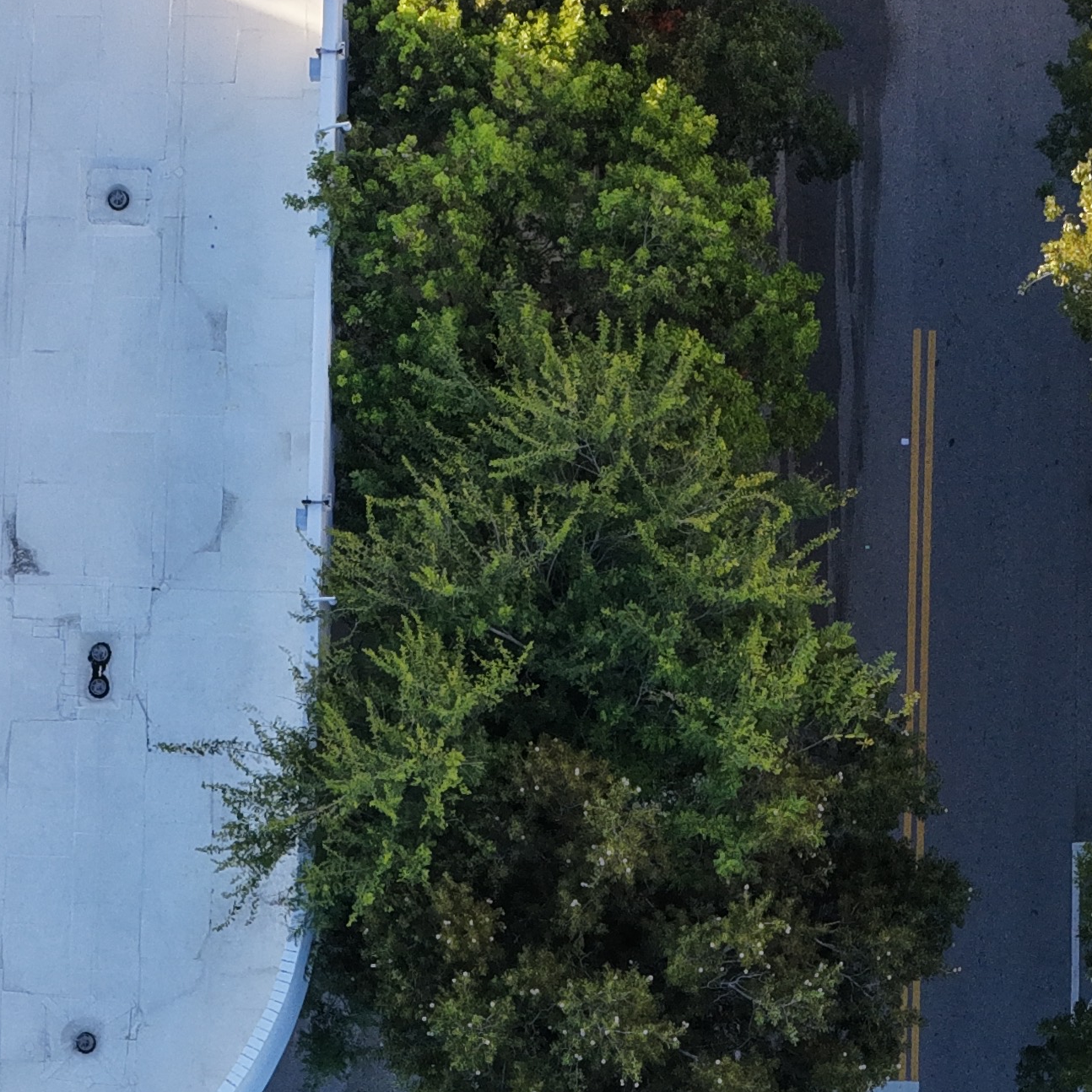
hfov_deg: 15.4
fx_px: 4033
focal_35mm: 113
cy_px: 1640
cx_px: 722
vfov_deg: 14.4
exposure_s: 1/1000
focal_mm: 14.45
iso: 400
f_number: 2.8
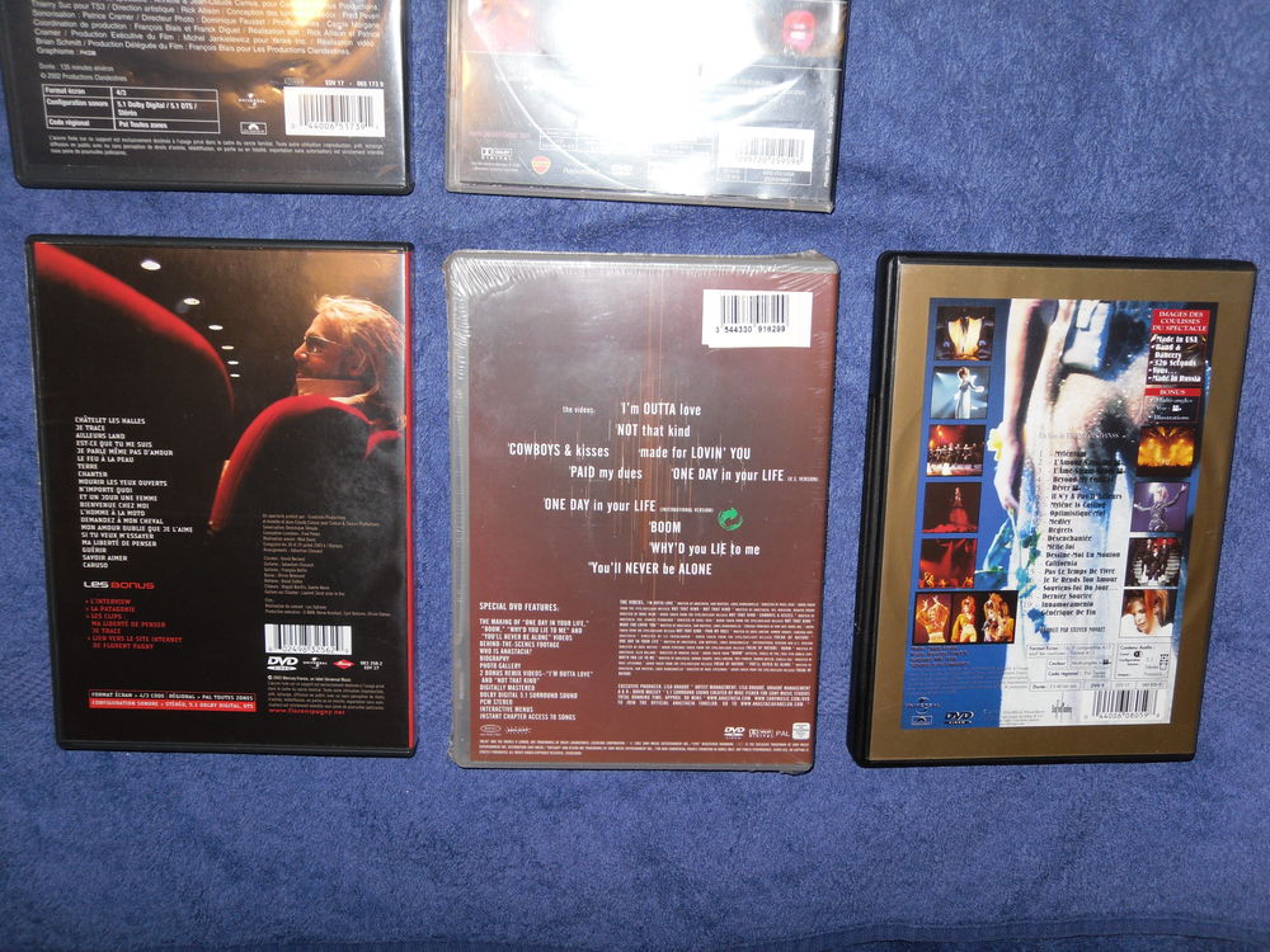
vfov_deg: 40.7
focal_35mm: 35
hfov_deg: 52.6
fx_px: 1284
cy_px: 476
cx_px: 635
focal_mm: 6.3
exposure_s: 1/45
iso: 80
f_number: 3.5
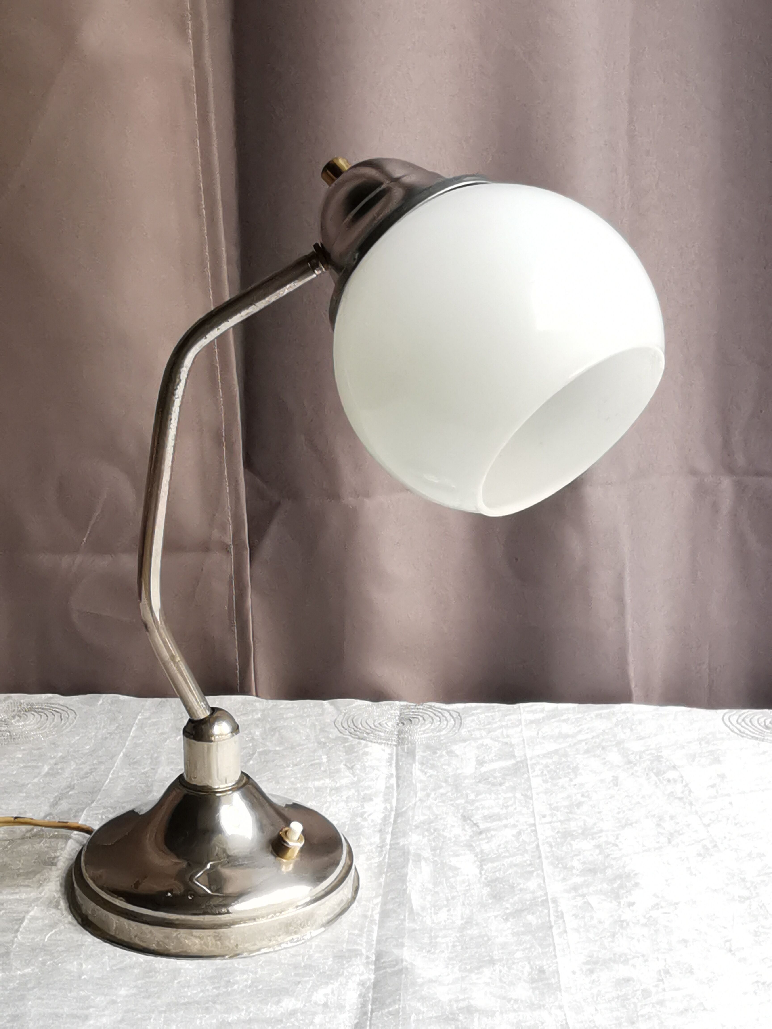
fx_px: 1427
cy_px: 514
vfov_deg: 39.7
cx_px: 386
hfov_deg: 30.3
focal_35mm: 48
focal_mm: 2.26
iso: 100
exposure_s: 1/50
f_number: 2.2
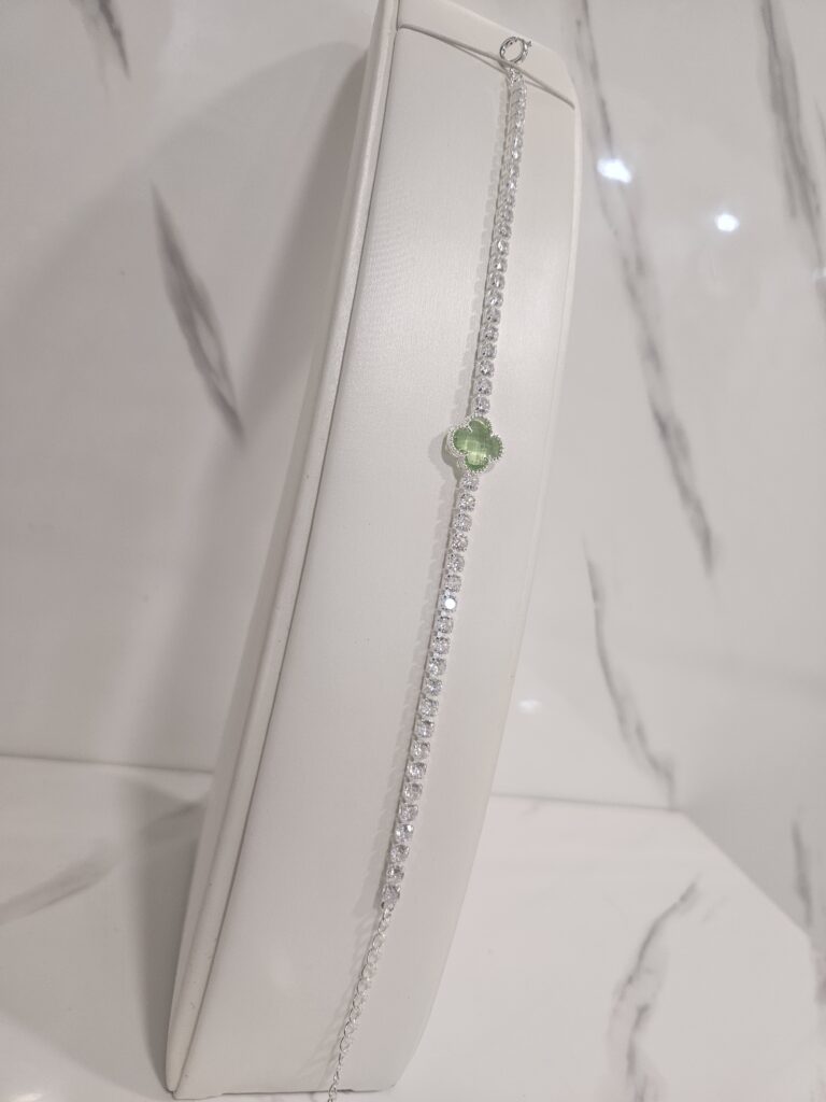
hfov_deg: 58.9
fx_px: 732
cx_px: 413
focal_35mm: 23
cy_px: 551
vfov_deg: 73.9
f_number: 1.8
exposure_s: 1/100
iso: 160
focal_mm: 5.4
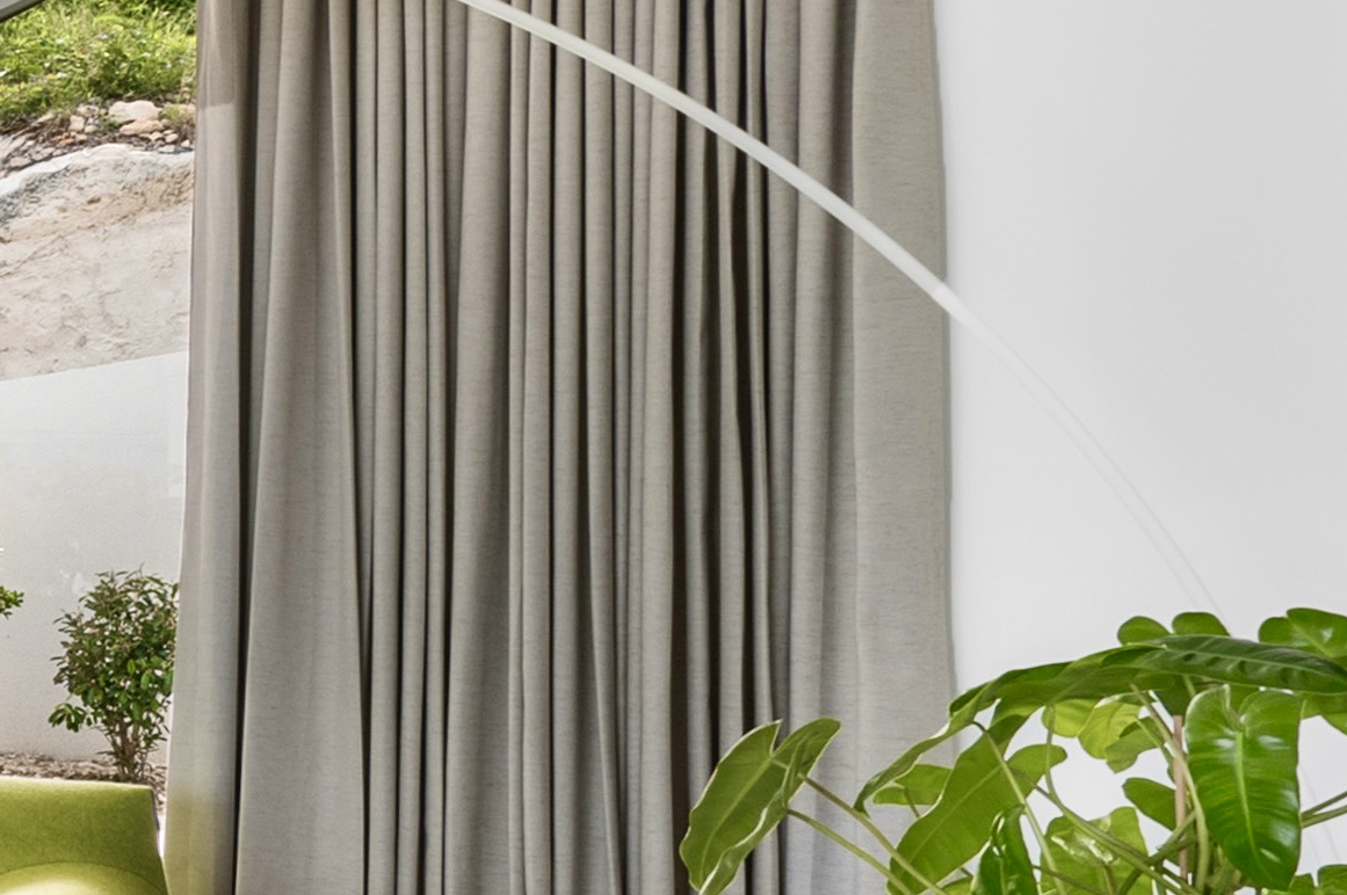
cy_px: 424
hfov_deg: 15.7
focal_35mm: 73
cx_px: -1802
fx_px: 2729
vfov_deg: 18.6
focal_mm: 14
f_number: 8
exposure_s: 1/15
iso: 250
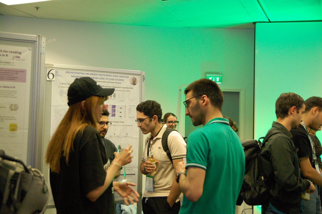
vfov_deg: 33.0
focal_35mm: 40
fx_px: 362
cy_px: 107
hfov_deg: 48.0
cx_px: 161
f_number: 3.5
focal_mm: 27
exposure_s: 1/125
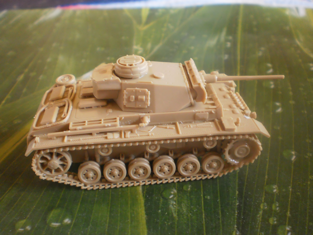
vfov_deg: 39.7
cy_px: 118
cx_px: 156
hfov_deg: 51.4
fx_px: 326
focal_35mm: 36
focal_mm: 6.3
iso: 400
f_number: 3.1
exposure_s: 1/13
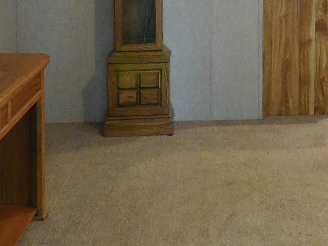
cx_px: 279
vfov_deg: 18.6
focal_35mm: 73
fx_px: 692
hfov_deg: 26.0
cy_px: -84
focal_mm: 4
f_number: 3
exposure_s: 1/25
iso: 400
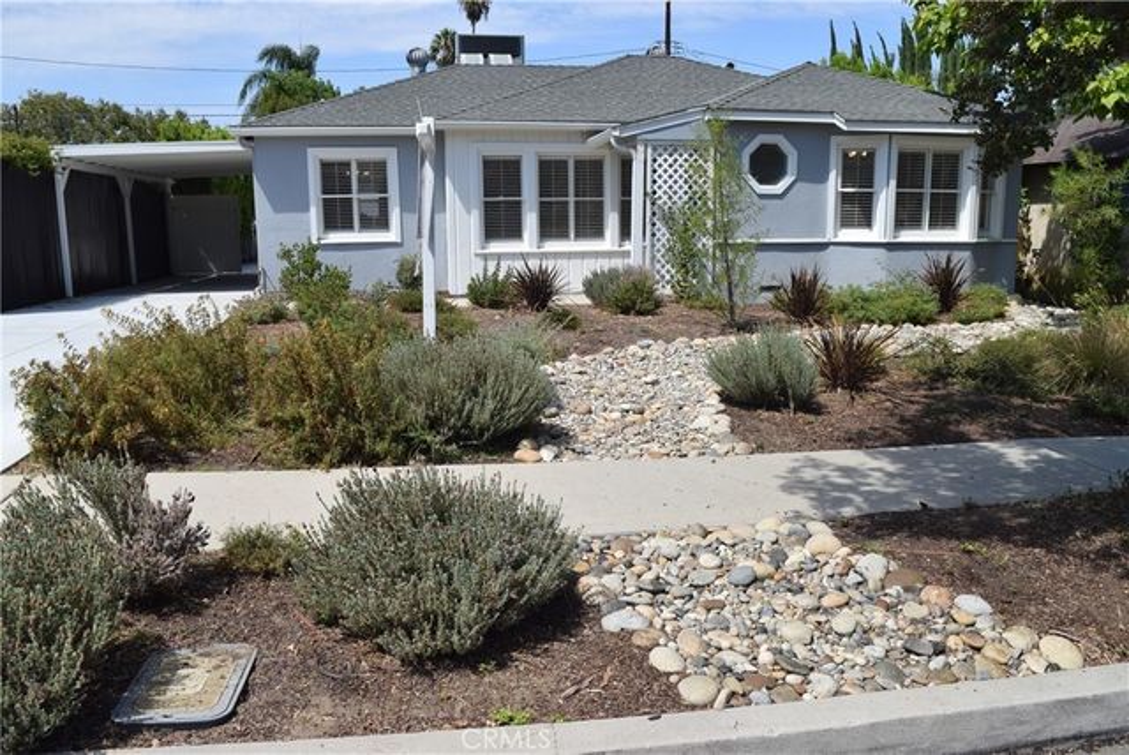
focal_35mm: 27
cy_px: 378
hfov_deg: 67.3
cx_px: 564
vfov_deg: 48.0
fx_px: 847
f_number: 9
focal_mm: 18
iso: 100
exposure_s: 1/320
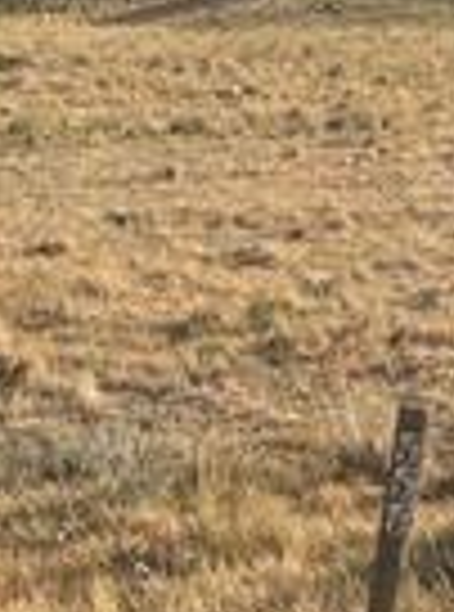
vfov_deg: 14.4
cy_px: 63
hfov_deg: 9.8
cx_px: 991
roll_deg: +0.0
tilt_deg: -1.2
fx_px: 2393
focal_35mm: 136
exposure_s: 1/4762
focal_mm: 6.86
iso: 80
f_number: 1.78
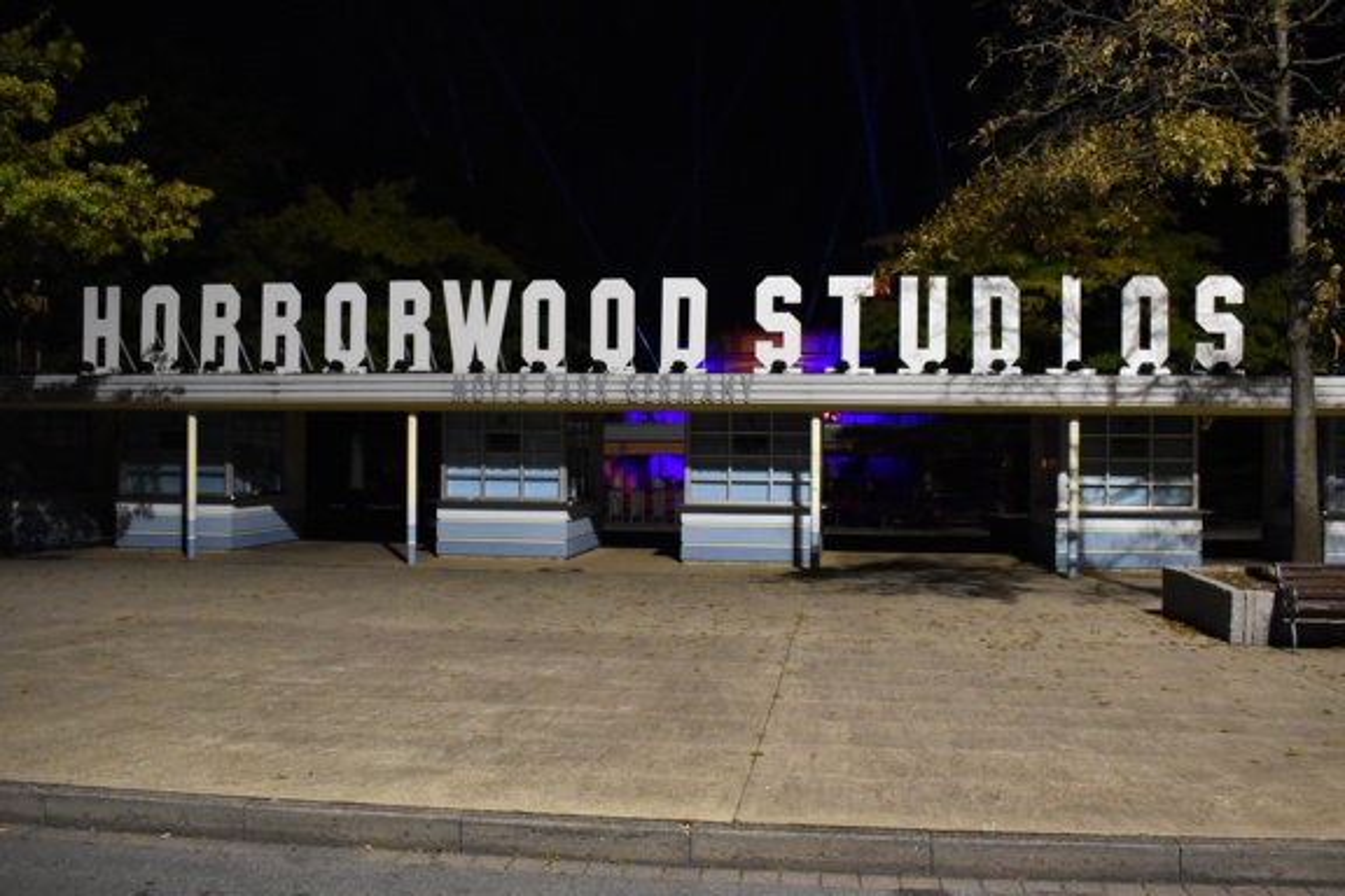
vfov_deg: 40.0
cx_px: 672
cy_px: 448
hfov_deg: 57.2
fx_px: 1233
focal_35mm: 33
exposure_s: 1/50
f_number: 4.5
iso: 5000
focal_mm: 22
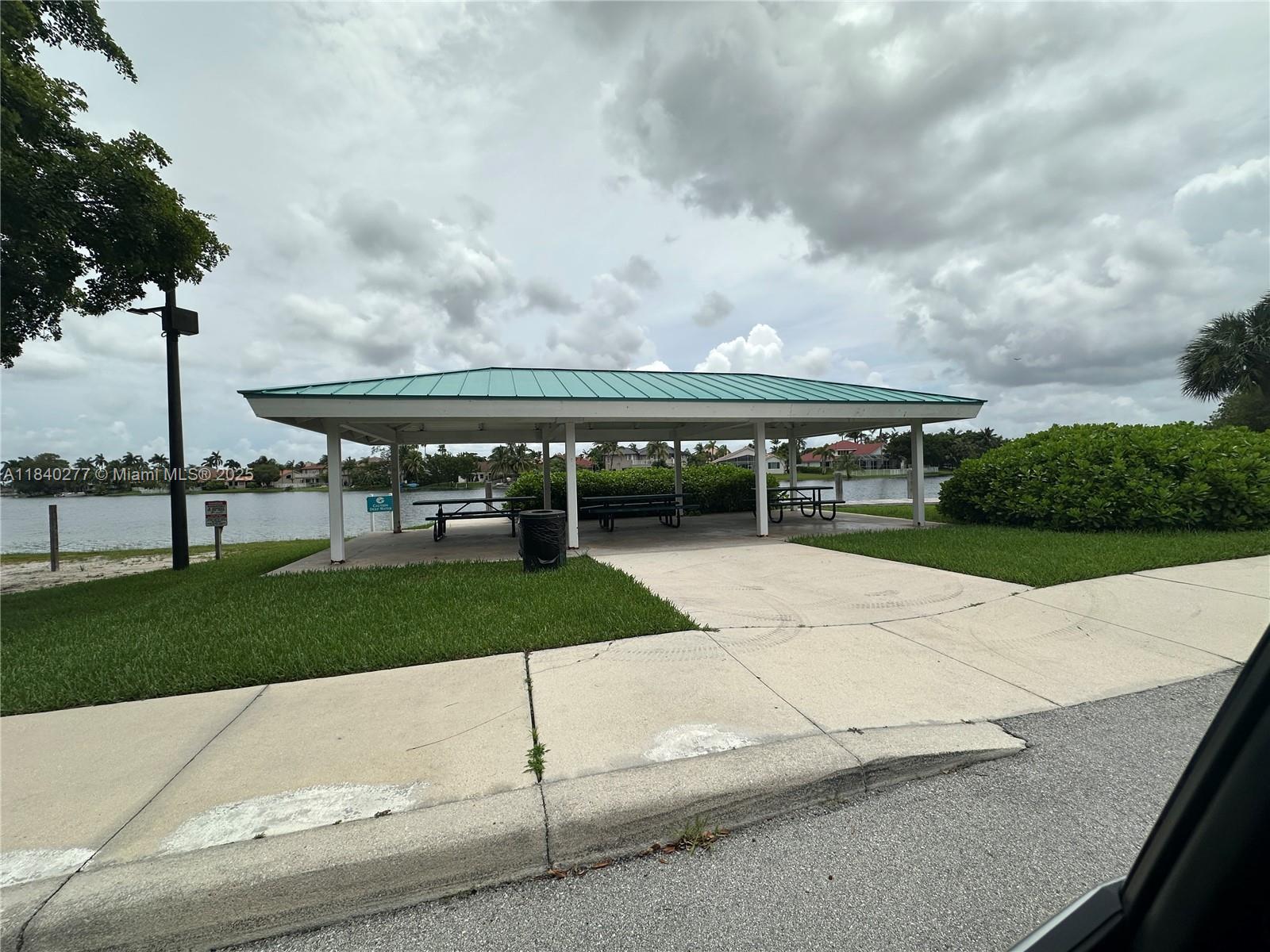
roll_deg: +1.3
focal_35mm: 14
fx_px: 514
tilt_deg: +1.3
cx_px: 635
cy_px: 476
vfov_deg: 85.7
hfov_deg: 102.1
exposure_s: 1/4132
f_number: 2.2
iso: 50
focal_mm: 2.22
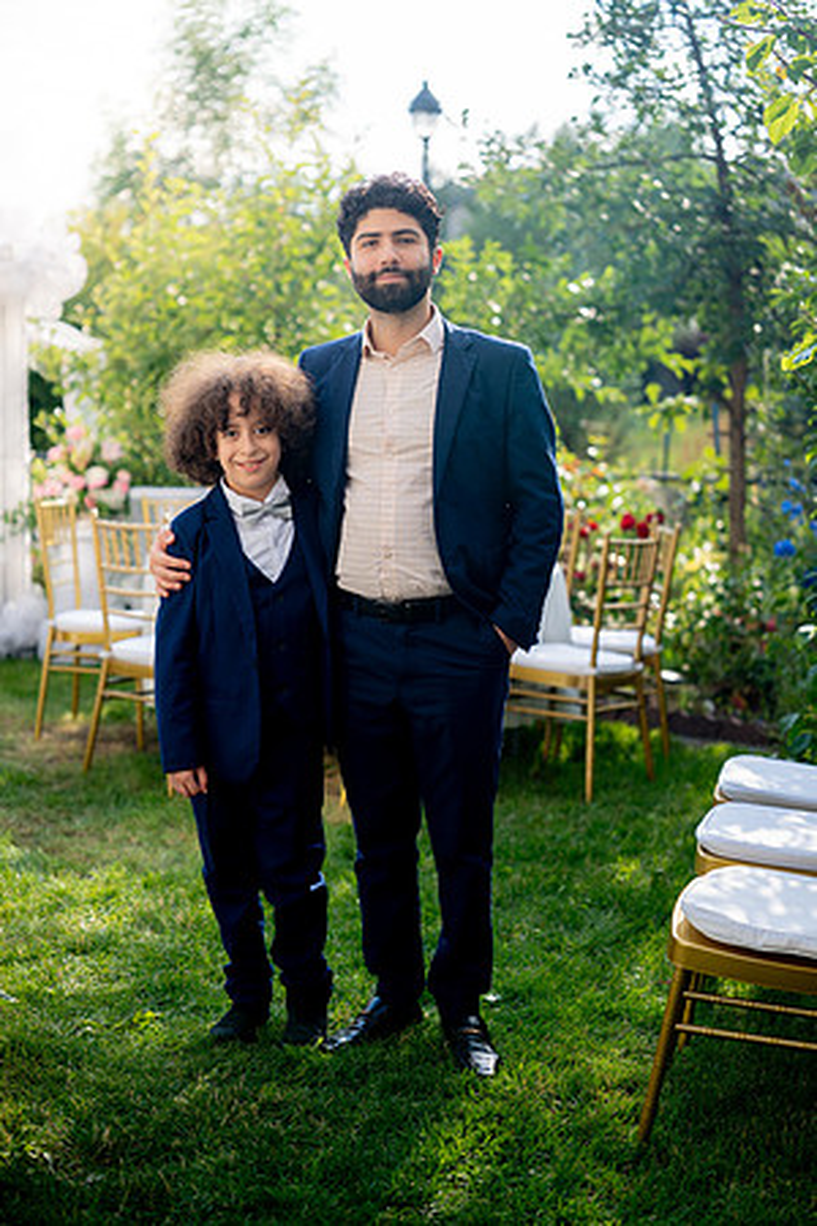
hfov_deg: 27.0
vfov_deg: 39.6
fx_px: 1702
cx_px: 408
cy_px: 613
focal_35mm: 50
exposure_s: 1/2500
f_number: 2
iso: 250
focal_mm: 50
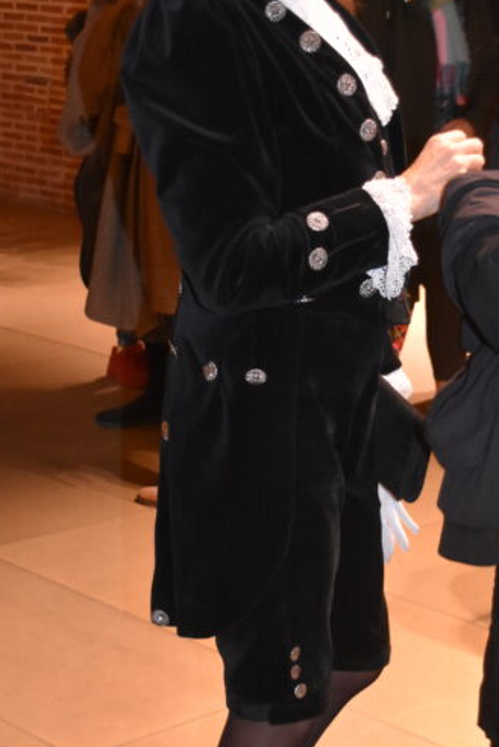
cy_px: 373
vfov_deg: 25.1
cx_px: 337
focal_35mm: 81
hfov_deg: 16.8
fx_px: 1683
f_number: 4
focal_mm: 26
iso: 3200
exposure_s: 1/60
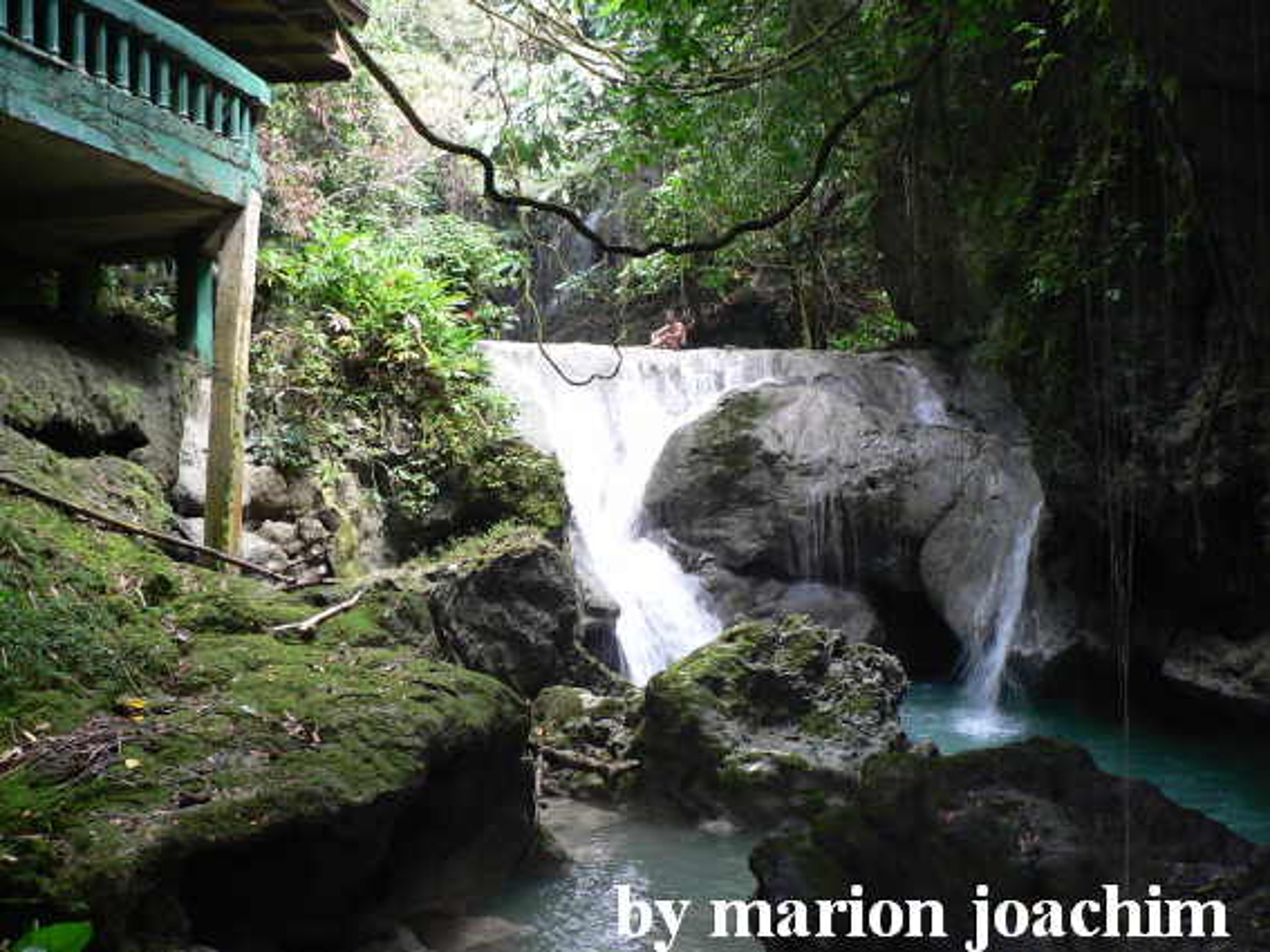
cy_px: 476
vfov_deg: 40.7
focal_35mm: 35
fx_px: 1284
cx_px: 635
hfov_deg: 52.6
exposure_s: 1/30
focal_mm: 6
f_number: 2.8
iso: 200
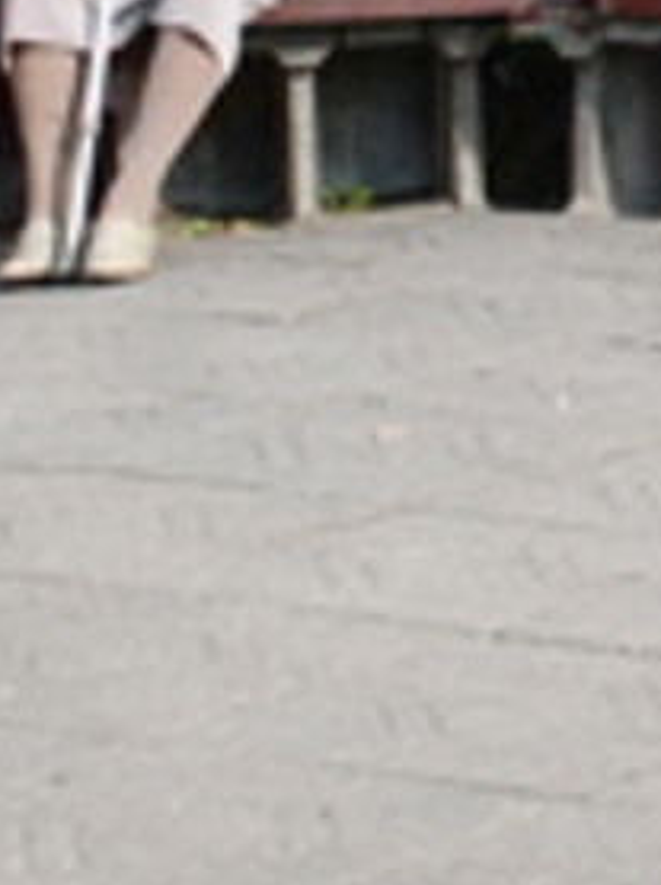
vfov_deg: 7.7
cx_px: 1450
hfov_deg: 5.7
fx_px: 6482
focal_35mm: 254
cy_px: -291
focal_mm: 38
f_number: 4.5
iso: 400
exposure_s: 1/750
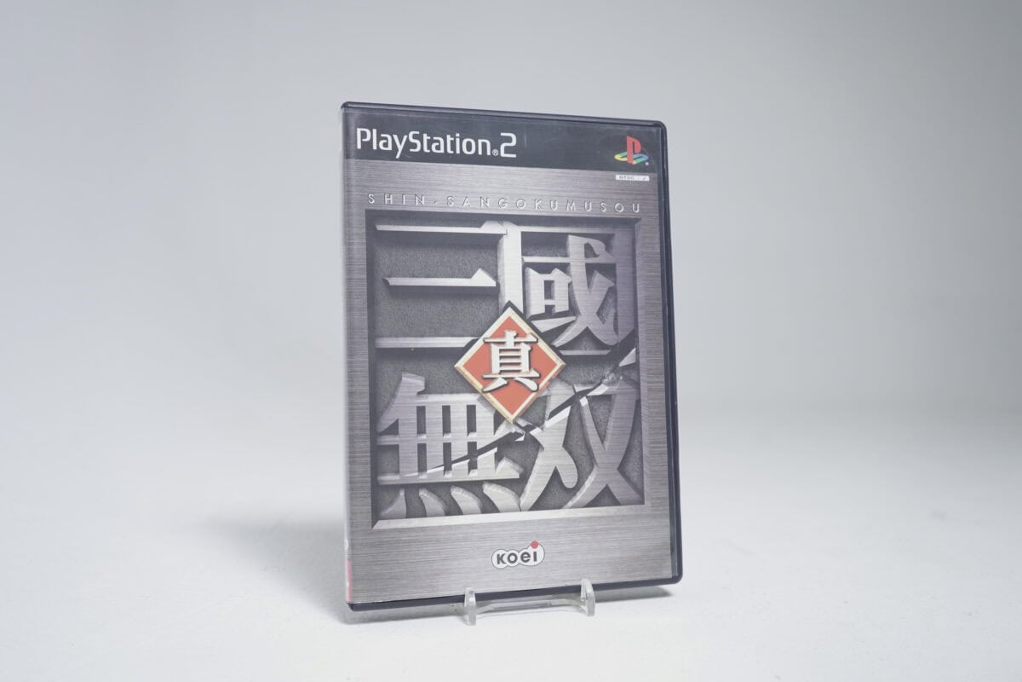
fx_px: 937
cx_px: 511
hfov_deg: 57.2
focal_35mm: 33
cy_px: 341
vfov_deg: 40.0
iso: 640
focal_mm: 33
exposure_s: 1/20
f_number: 5.6
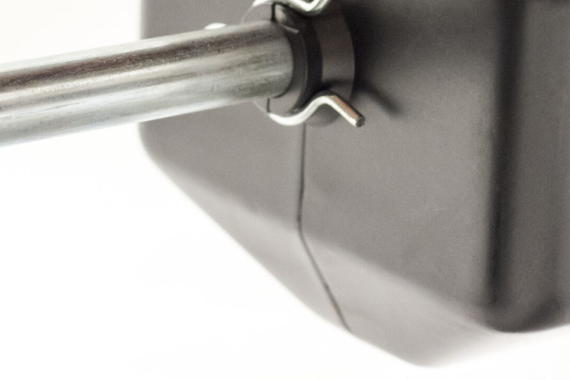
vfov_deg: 7.7
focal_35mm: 177
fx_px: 2802
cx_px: 523
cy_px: -34
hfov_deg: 11.5
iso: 3200
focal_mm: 50
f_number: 3.5
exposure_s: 1/50
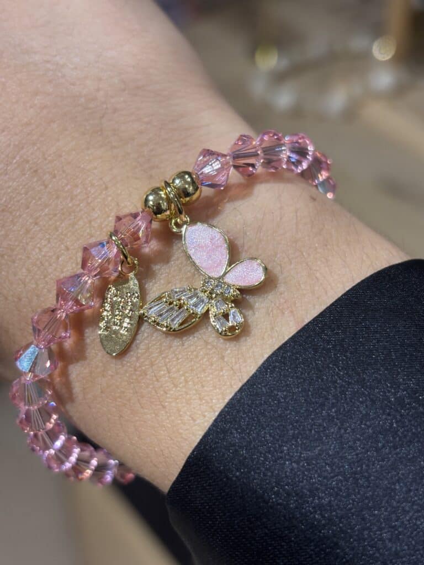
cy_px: 282
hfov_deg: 28.0
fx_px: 849
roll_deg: -1.8
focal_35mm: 52
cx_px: 212
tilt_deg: -41.1
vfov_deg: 36.8
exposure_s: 1/100
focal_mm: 5.96
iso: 40
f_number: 1.6
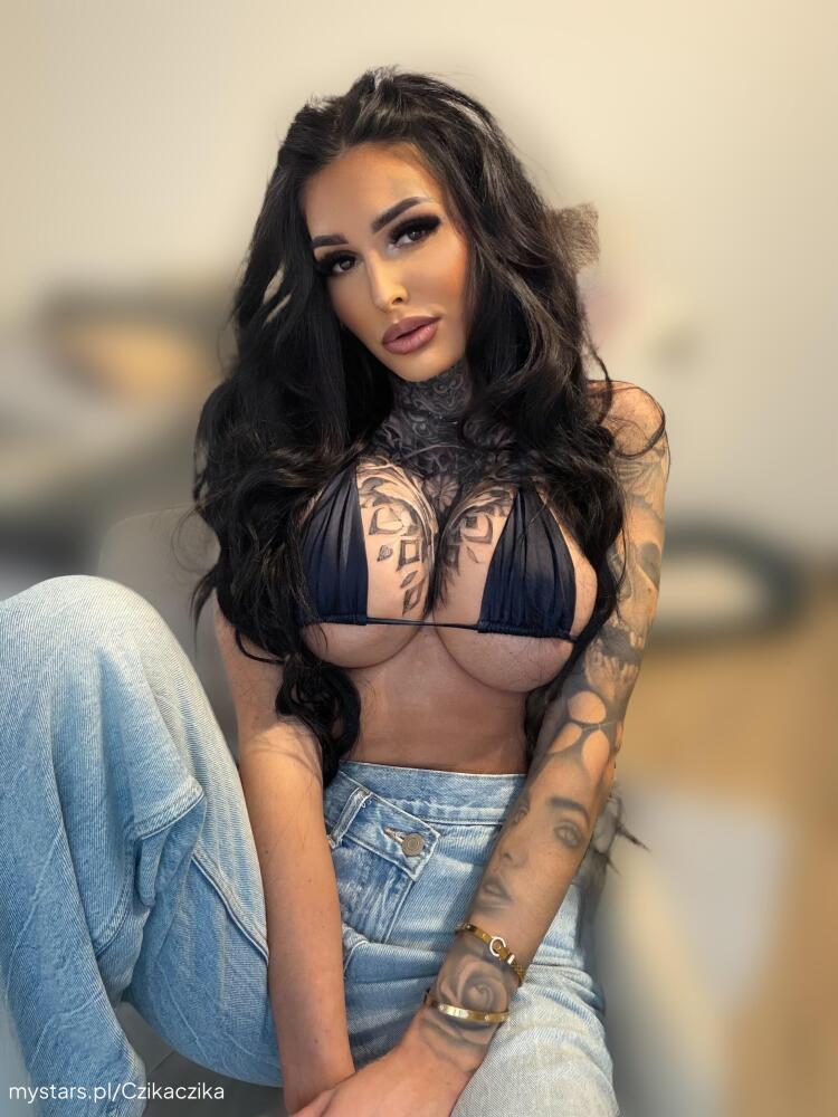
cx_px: 419
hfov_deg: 46.8
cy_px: 558
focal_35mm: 30
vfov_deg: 60.0
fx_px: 968
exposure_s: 1/50
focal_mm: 2.71
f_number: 1.9
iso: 200
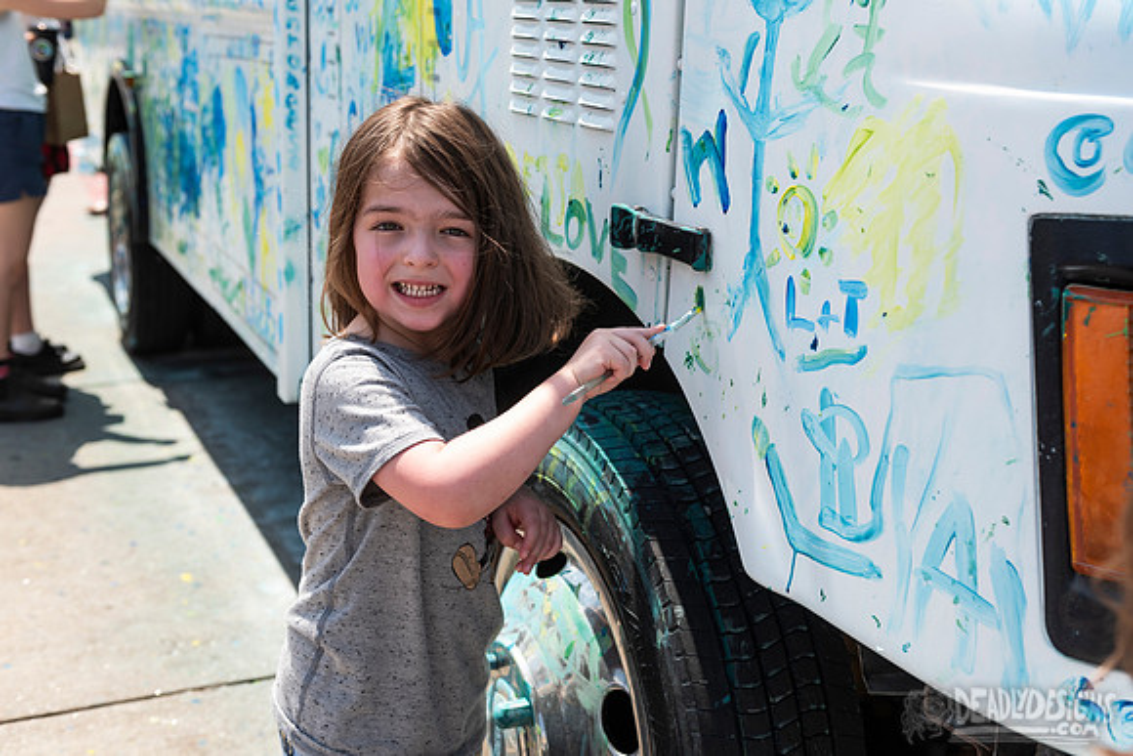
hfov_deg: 43.5
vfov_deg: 29.8
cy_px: 308
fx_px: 1419
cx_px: 633
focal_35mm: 45
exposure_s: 1/400
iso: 50
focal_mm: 38
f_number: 4
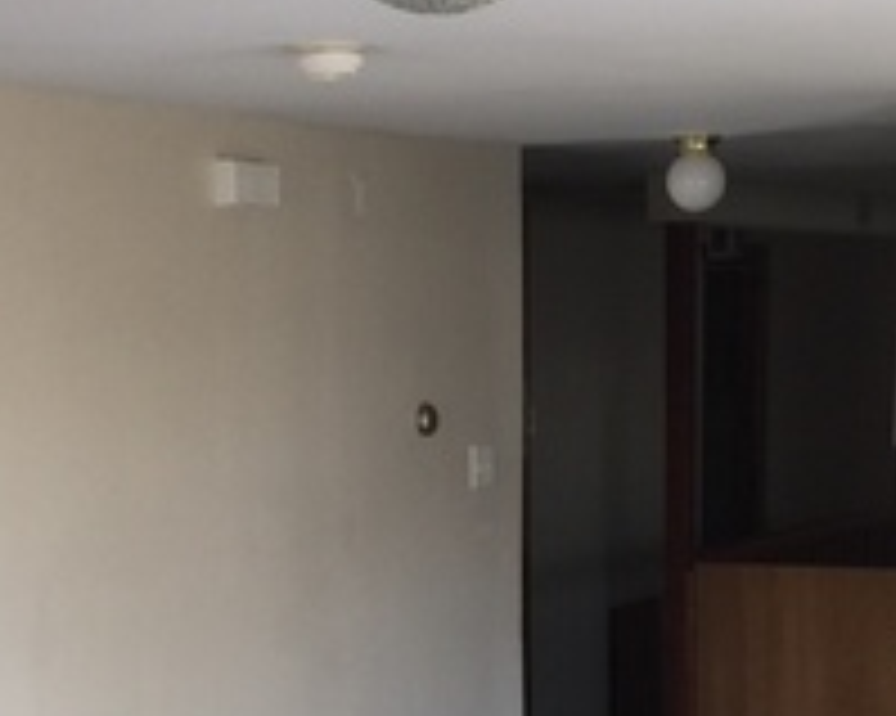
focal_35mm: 91
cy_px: 824
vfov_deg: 16.3
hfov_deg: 21.0
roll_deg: +0.2
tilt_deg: -9.8
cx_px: 491
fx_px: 2412
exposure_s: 1/40
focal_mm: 4.15
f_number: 2.2
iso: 32
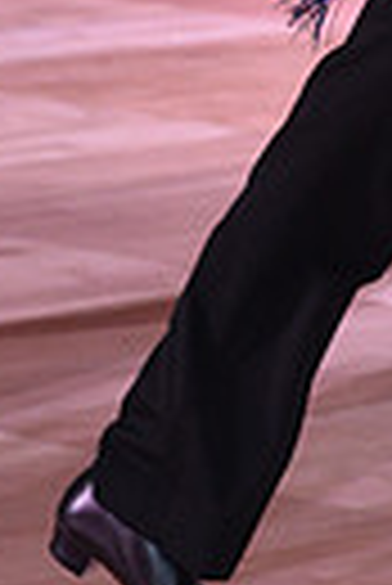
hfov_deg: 3.1
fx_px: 7102
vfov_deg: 4.7
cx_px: 656
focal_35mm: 436
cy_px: -198
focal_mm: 98
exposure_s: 1/250
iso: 1600
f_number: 5
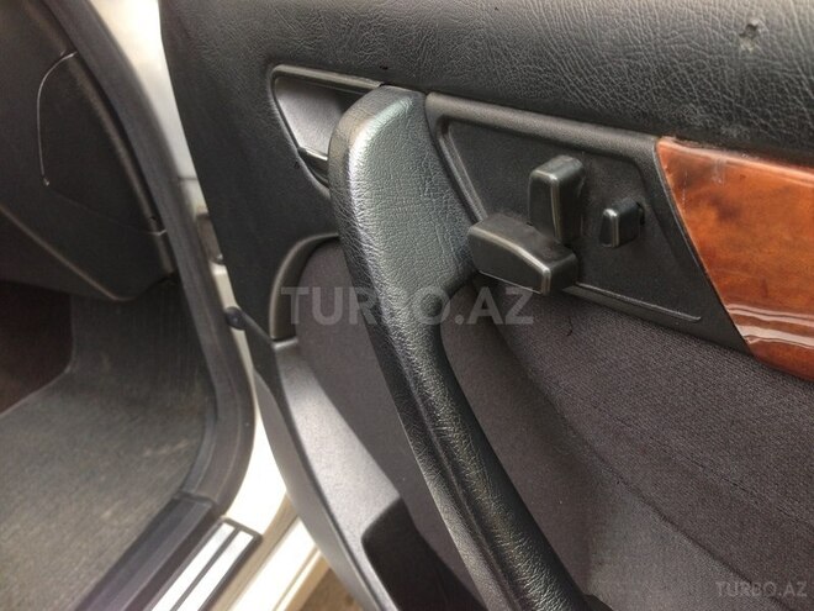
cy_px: 306
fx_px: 776
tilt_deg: -32.8
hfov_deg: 55.4
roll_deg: +11.7
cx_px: 407
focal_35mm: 33
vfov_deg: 42.9
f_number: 2.4
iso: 64
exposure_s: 1/120
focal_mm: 4.12
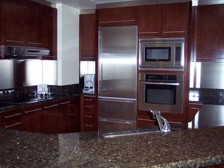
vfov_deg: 36.8
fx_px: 252
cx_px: 112
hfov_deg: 47.9
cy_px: 84
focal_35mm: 39
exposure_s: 1/60
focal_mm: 8
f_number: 2.8
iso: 140
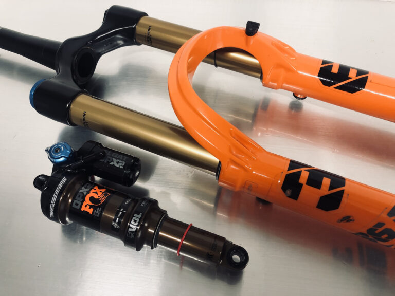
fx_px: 320
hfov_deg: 63.4
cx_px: 198
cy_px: 148
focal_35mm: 28
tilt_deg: -53.4
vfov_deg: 49.7
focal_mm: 3.99
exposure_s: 1/25
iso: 40
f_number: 1.8
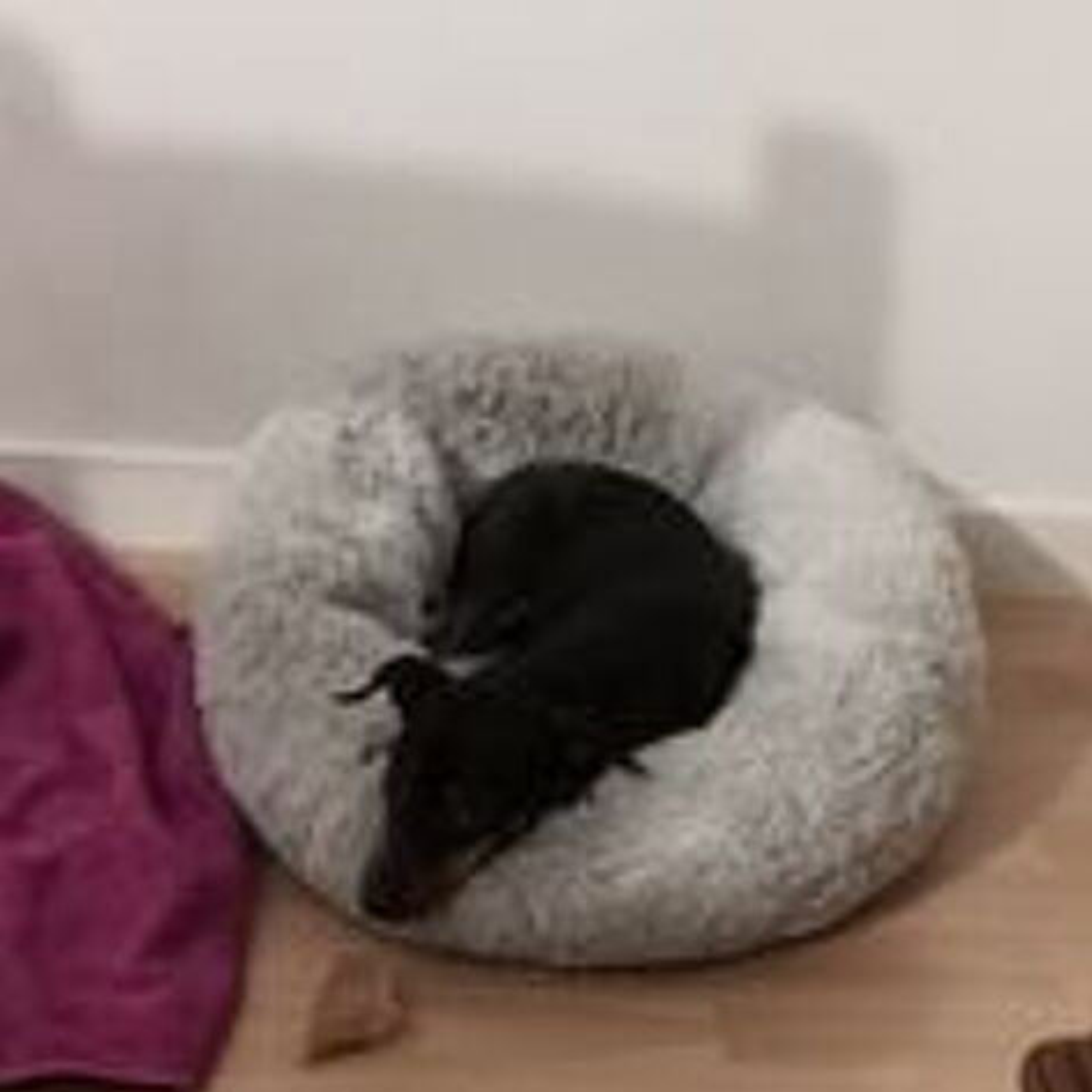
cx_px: 549
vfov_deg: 25.6
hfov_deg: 25.7
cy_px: 736
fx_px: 2391
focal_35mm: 67
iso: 1600
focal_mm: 3.95
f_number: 1.8
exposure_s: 1/16.7
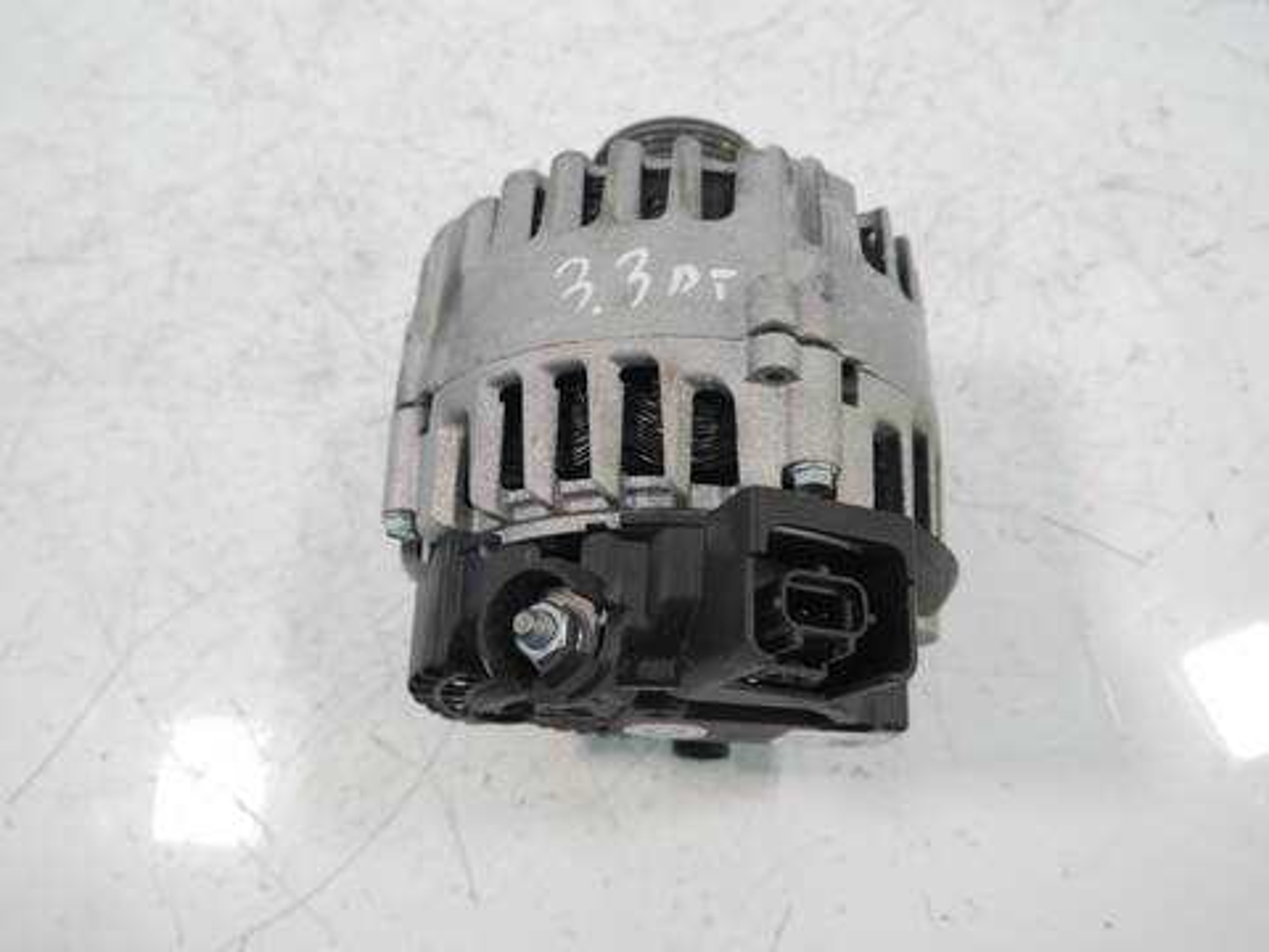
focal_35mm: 30
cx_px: 634
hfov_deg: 60.0
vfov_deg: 46.8
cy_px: 476
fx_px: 1100
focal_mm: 15
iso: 500
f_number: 3.6
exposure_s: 1/60
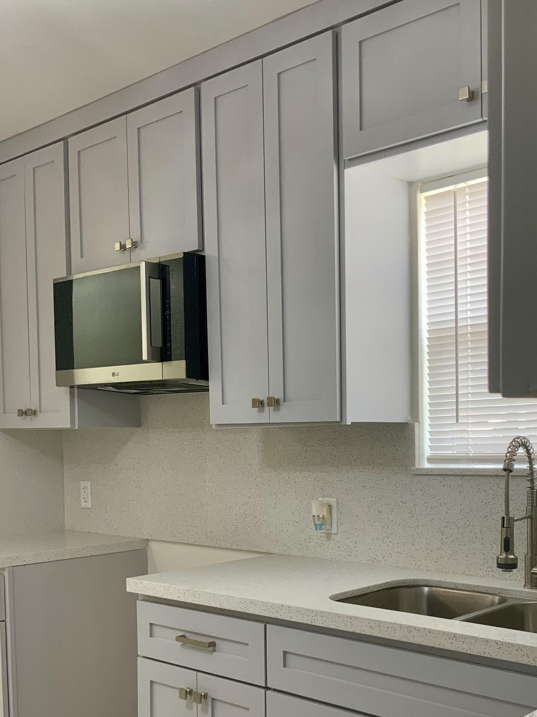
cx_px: 346
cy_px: 486
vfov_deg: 43.2
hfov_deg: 33.4
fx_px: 890
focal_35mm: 43
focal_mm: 3
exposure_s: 1/60
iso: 50
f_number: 1.8
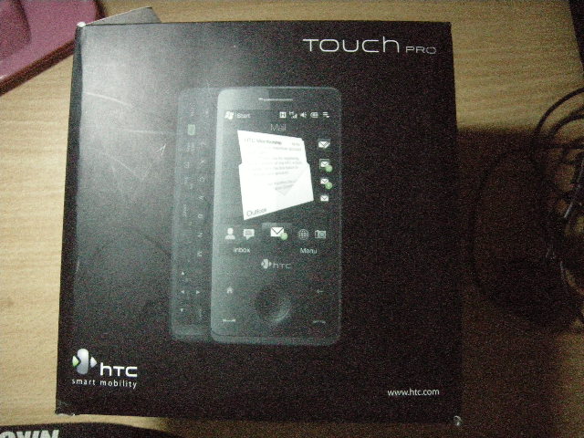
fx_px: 607
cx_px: 292
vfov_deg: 39.7
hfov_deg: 51.4
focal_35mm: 36
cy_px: 219
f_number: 2.7
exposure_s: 1/130
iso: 1600
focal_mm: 7.5
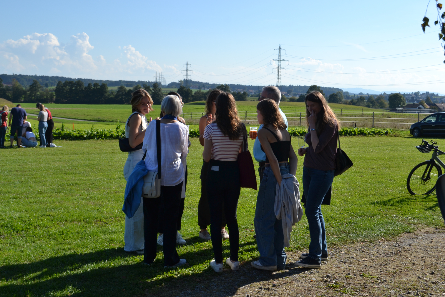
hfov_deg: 41.1
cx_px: 222
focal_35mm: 48
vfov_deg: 28.1
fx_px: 593
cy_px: 148
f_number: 8
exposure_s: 1/250
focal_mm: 32
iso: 100
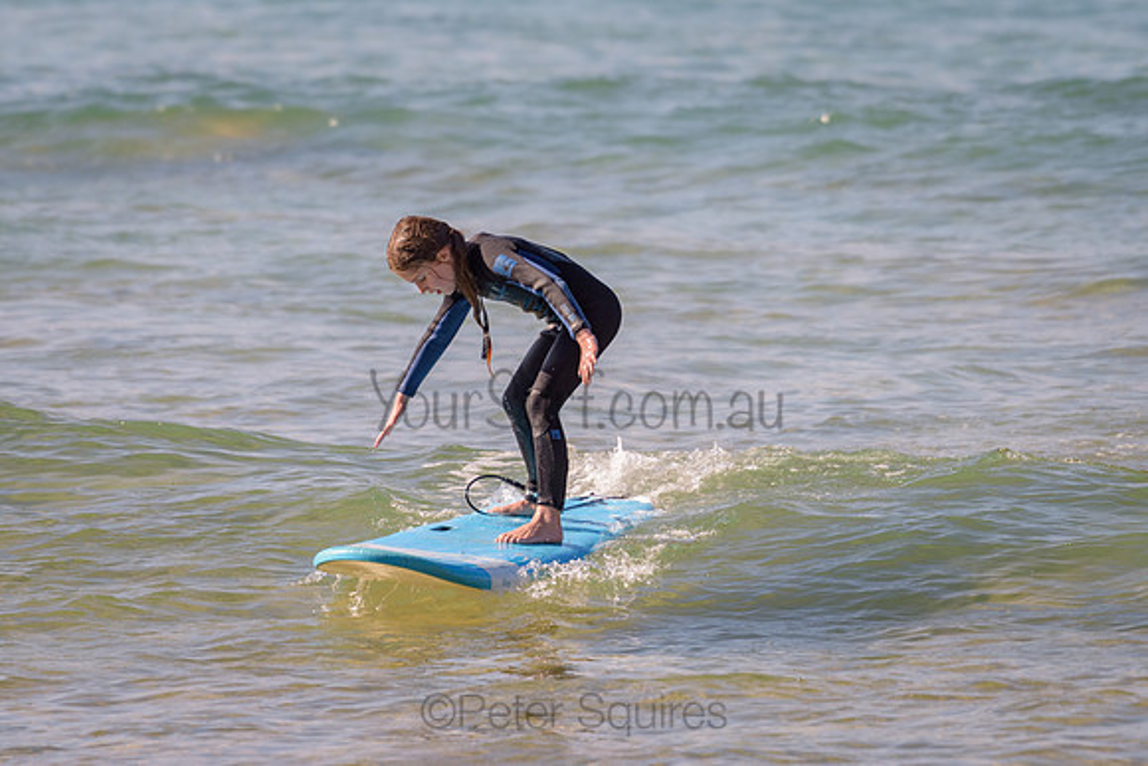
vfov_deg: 2.9
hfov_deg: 4.3
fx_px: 15259
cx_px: 537
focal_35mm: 478
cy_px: 296
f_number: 5.6
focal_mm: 390
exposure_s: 1/2000
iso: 280
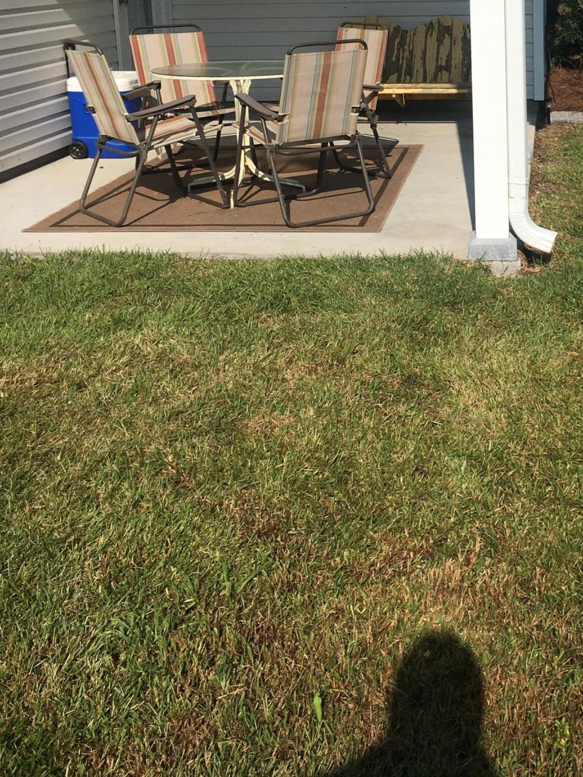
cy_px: 139
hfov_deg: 29.5
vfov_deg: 38.0
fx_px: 1078
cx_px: 470
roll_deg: +1.2
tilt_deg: -8.6
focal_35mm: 48
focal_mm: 4.15
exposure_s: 1/2747
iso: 25
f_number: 2.2
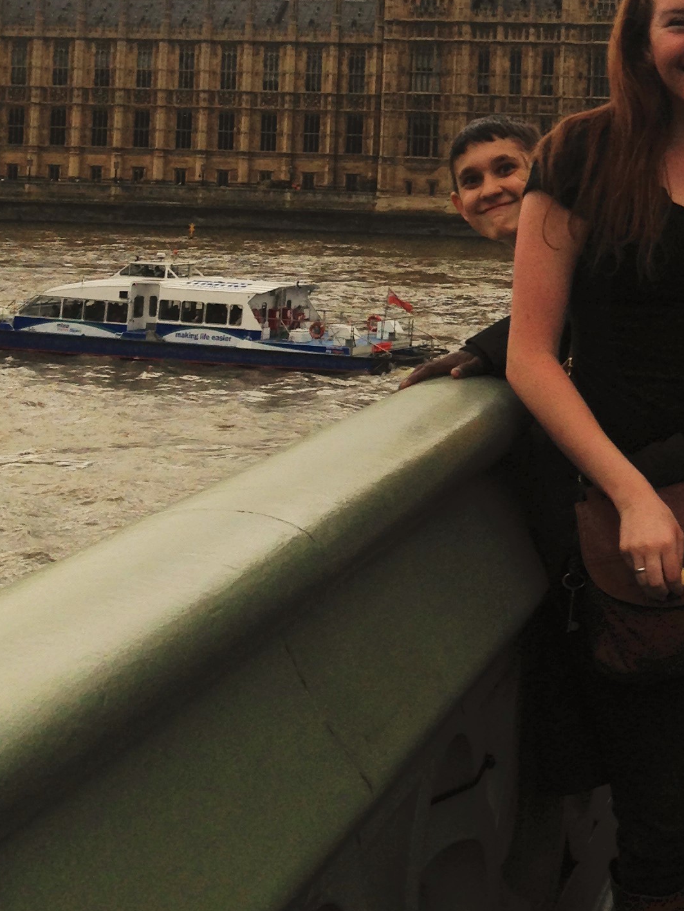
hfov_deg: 18.7
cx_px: 740
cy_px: 79
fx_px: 2002
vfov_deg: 24.8
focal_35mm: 76
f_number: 2.4
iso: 50
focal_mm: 4.12
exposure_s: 1/3876
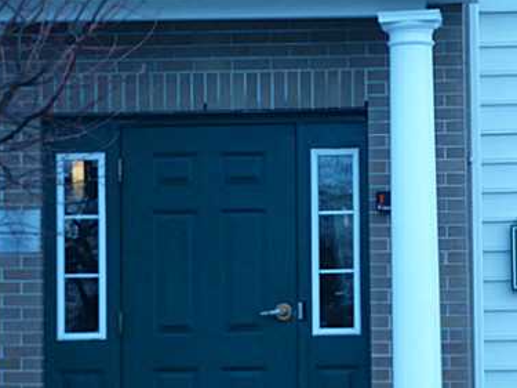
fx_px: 2419
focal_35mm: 162
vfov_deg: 9.2
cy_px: 167
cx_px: 385
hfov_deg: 12.2
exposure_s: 1/100
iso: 100
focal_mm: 13.6
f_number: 4.7
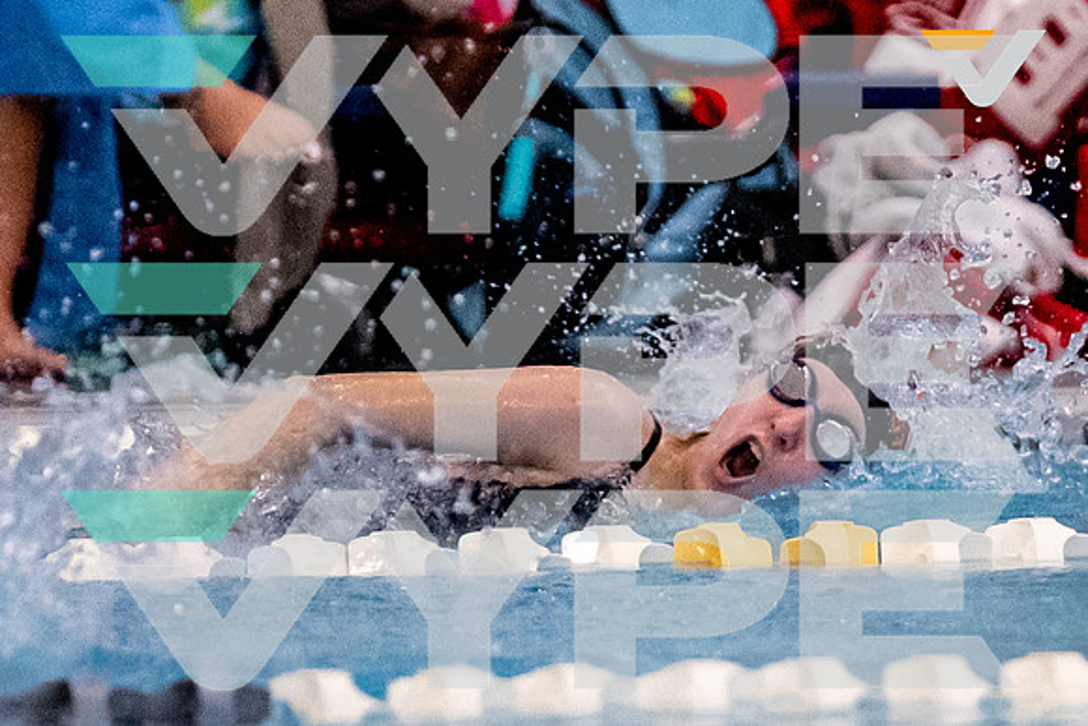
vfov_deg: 1.8
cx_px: 900
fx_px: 23504
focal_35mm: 778
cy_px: 375
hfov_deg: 2.7
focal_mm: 200
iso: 6400
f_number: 2.8
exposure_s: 1/1600
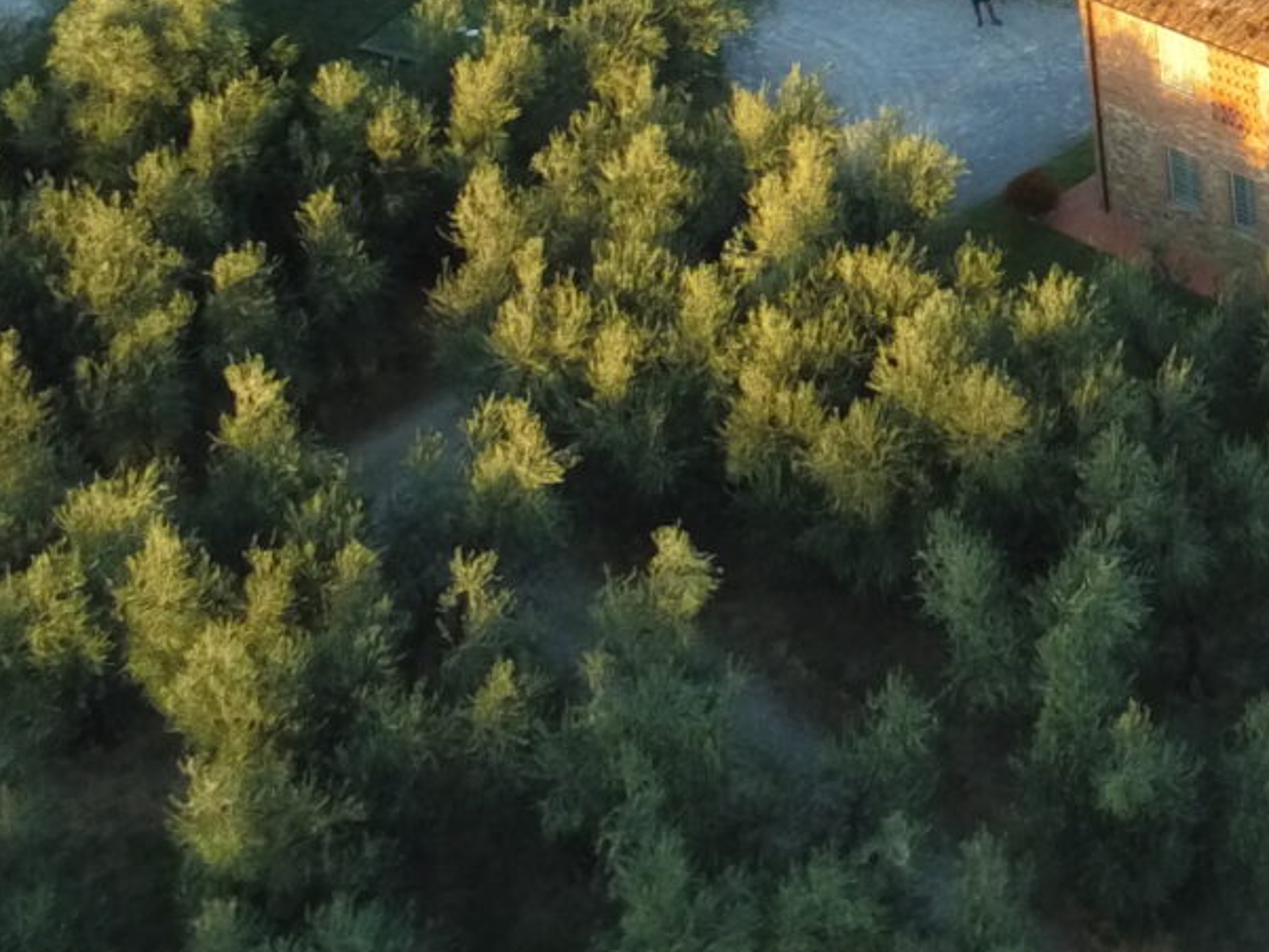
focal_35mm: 98
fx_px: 3593
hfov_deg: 18.1
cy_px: -418
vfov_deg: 14.2
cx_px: 1852
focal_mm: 4
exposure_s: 1/240
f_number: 2.4
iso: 140
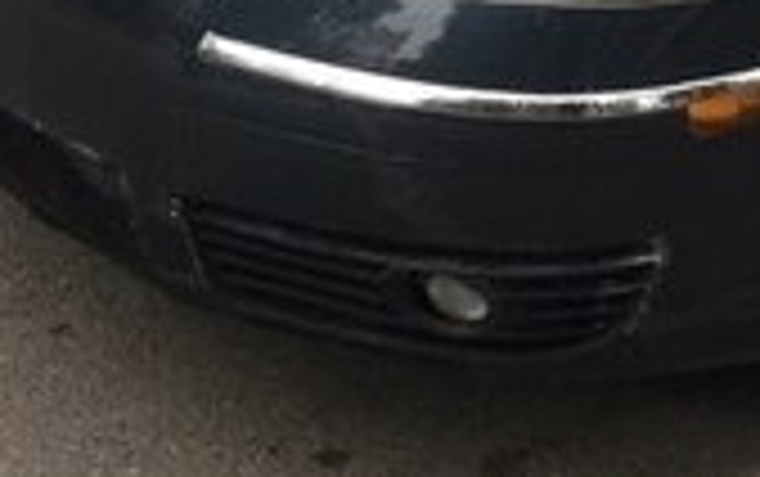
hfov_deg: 16.4
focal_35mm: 120
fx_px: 2488
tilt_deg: -20.7
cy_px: -286
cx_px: 1007
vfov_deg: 10.5
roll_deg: -4.8
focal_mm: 4.15
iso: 40
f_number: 2.2
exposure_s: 1/33
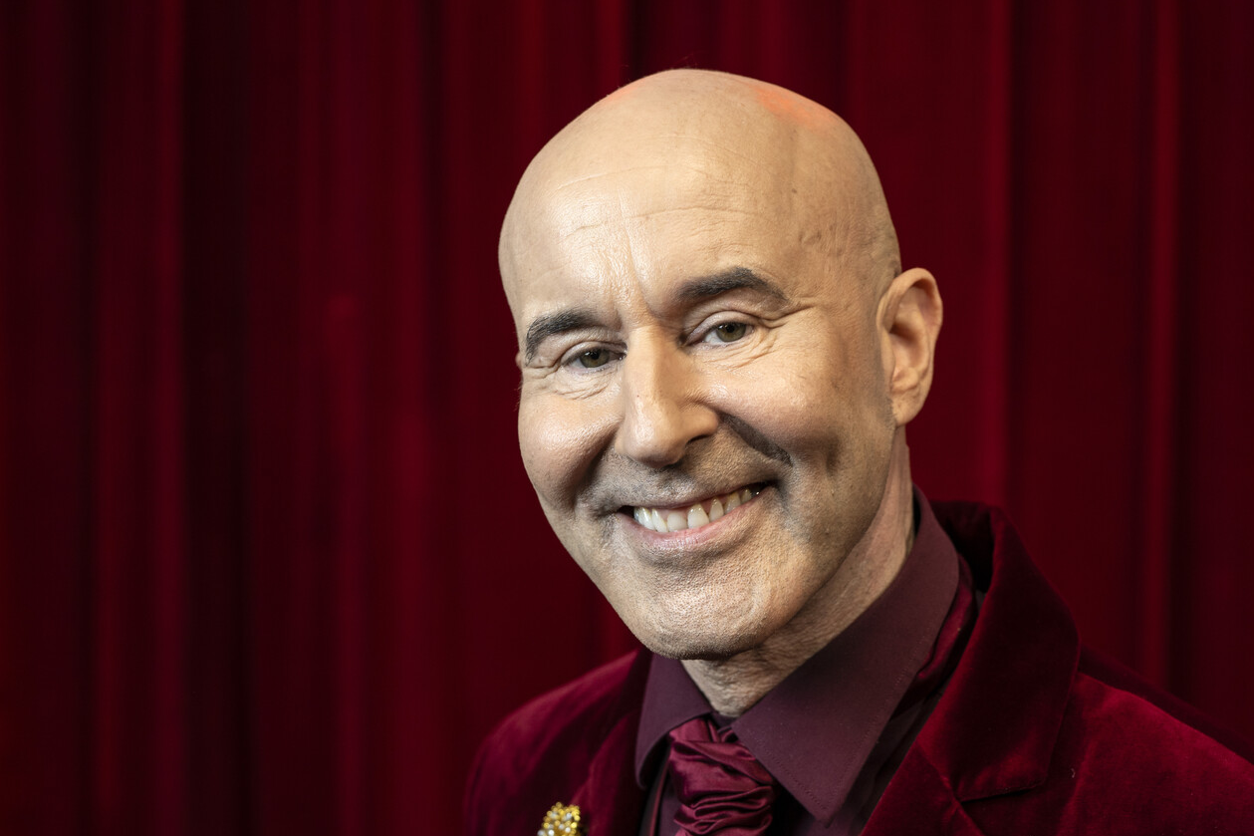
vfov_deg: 18.1
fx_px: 2612
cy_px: 522
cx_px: 661
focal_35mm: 75
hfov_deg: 27.0
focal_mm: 59
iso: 320
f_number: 4
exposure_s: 1/100
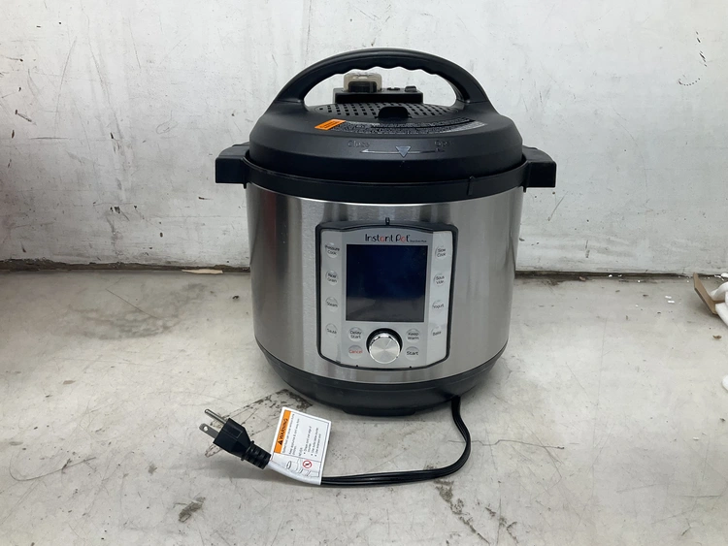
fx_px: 610
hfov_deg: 61.6
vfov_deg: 48.3
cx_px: 364
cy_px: 273
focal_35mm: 29
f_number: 1.8
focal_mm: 3
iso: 50
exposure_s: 1/120
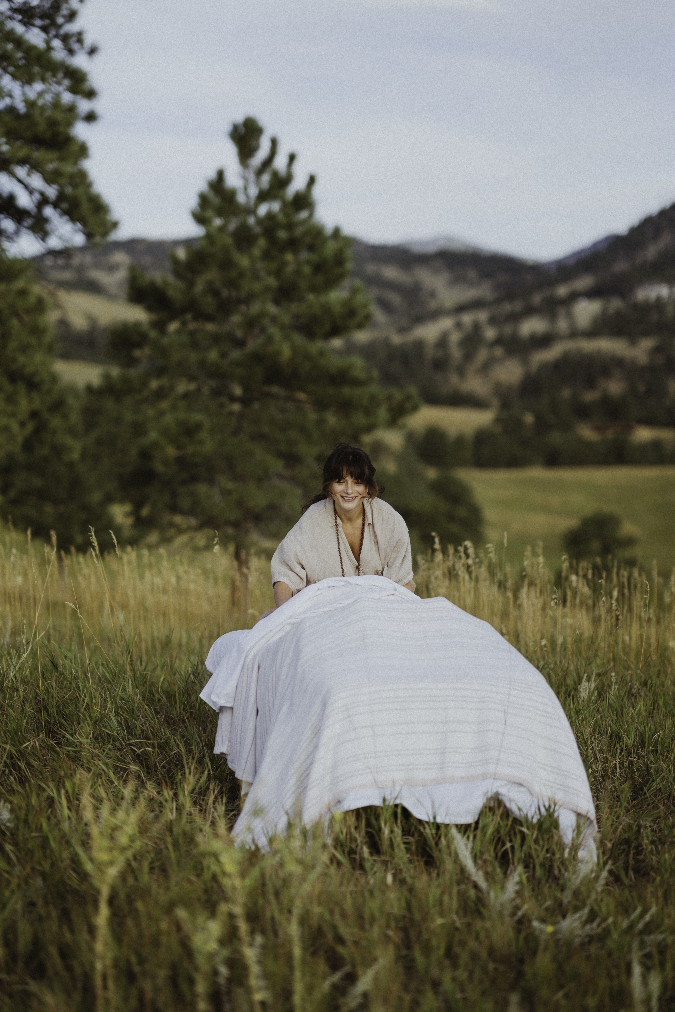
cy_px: 506
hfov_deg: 16.1
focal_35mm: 85
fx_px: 2390
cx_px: 338
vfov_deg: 23.9
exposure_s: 1/2000
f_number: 1.8
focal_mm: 85
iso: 100
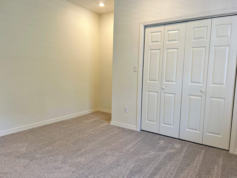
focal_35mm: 26
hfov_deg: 67.3
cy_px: 89
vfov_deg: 53.1
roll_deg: -1.2
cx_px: 118
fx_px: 178
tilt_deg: -5.1
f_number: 1.5
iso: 80
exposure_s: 1/120
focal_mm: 5.7
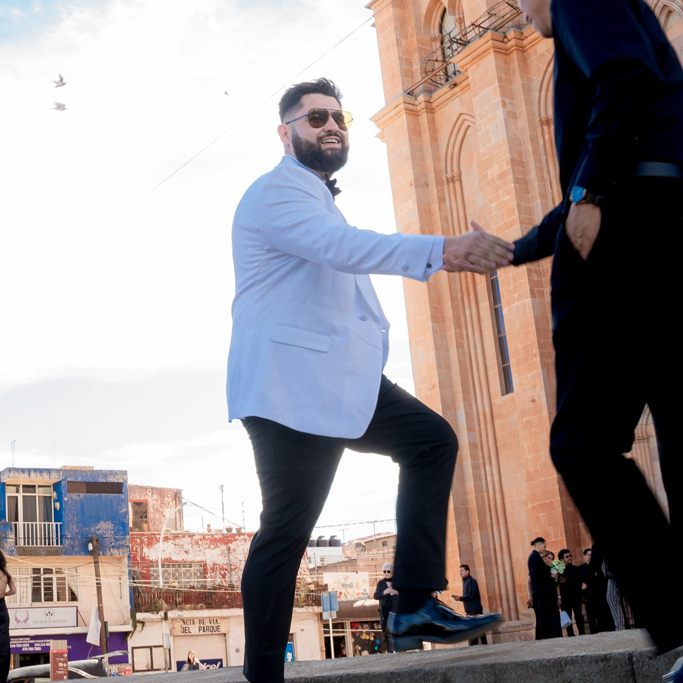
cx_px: 231
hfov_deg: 33.1
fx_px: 1138
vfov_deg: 33.4
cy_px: 328
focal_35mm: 51
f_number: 14
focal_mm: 28
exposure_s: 1/100
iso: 800
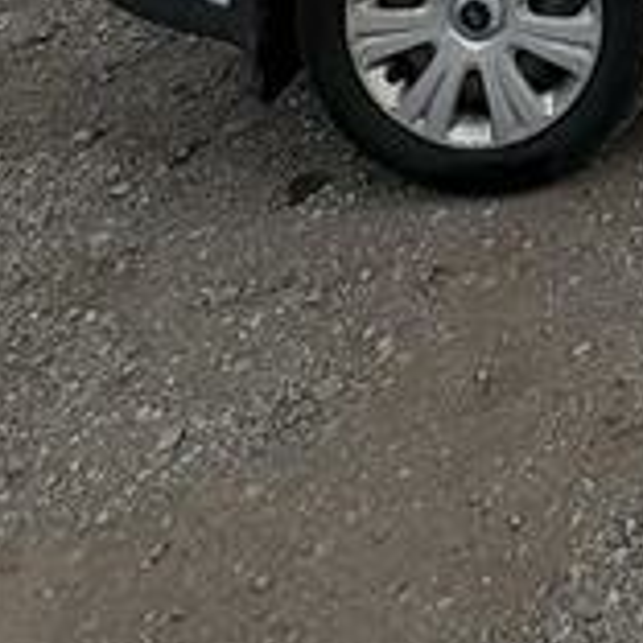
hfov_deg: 18.0
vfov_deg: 15.8
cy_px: -808
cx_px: 1228
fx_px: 1492
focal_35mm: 71
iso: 50
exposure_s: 1/1637
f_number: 2.2
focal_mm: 2.22
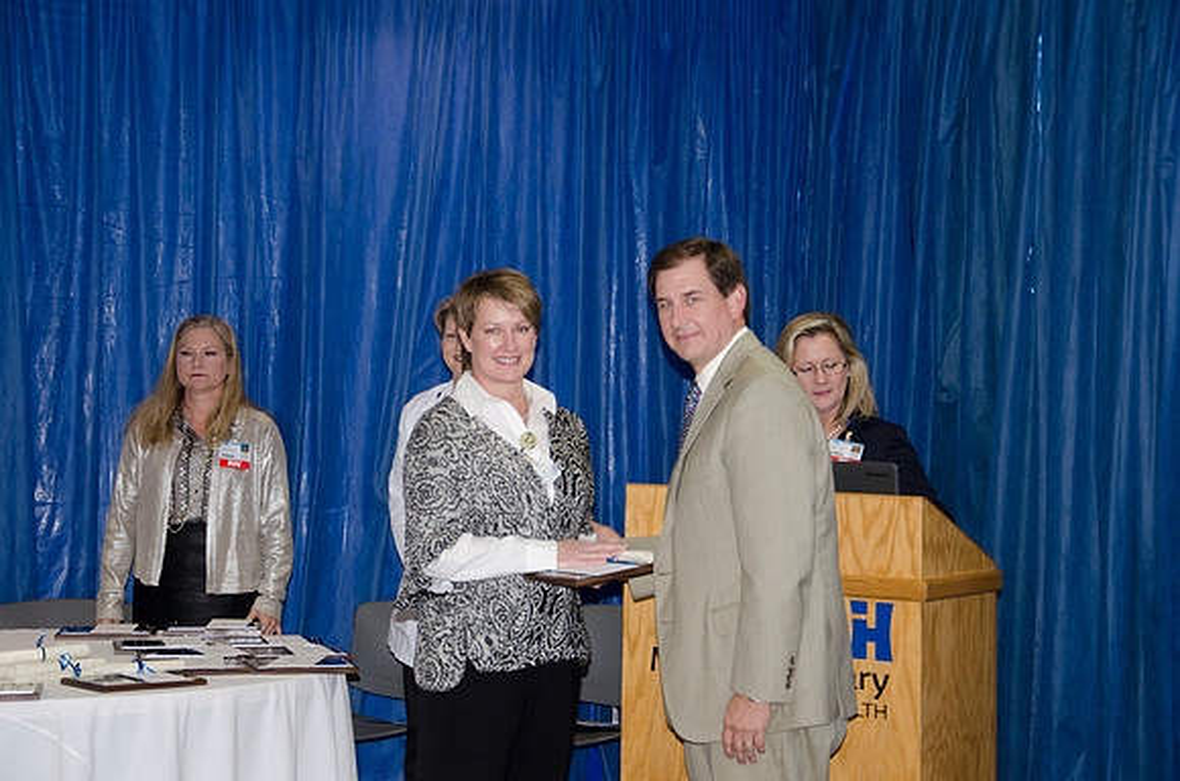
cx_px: 590
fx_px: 2453
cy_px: 390
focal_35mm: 75
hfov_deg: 27.0
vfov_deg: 18.1
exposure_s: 1/60
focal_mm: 50
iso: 400
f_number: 5
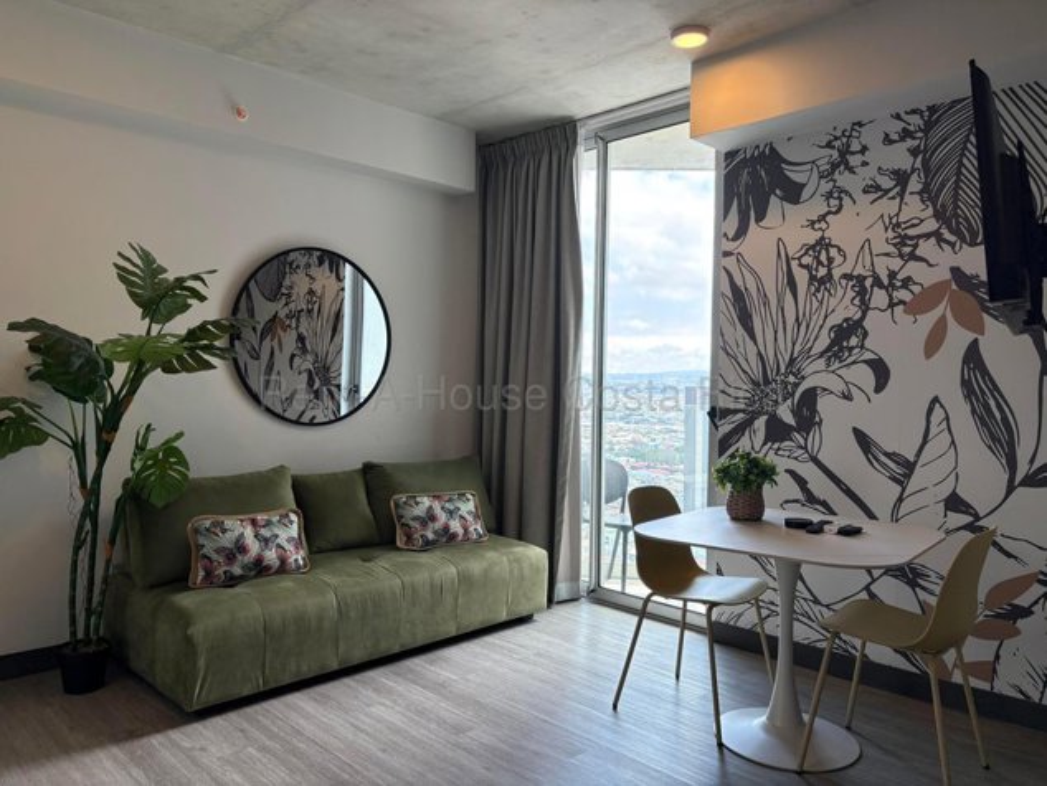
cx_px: 524
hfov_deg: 67.3
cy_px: 393
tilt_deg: -1.1
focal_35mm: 26
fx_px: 787
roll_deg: -0.7
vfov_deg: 53.1
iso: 80
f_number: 1.6
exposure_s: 1/242
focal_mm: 5.96
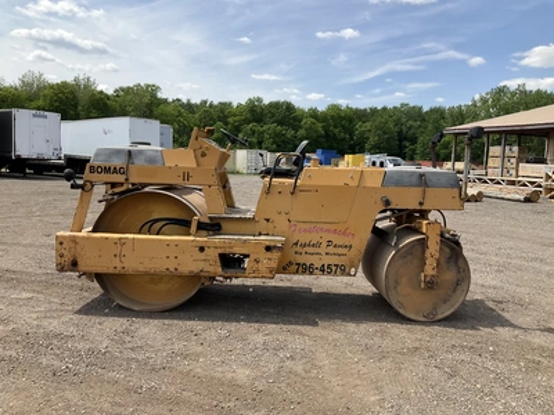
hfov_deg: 61.7
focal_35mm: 29
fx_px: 464
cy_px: 208
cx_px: 277
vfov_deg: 48.2
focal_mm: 3
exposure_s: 1/1577
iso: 25
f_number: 1.8
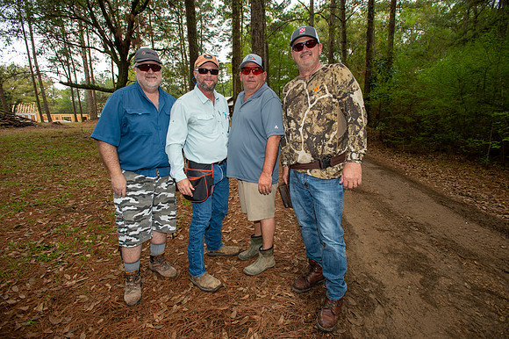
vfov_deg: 70.4
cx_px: 254
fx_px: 240
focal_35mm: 17
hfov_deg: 93.3
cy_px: 170
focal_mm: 17
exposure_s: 1/125
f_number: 5
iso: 125
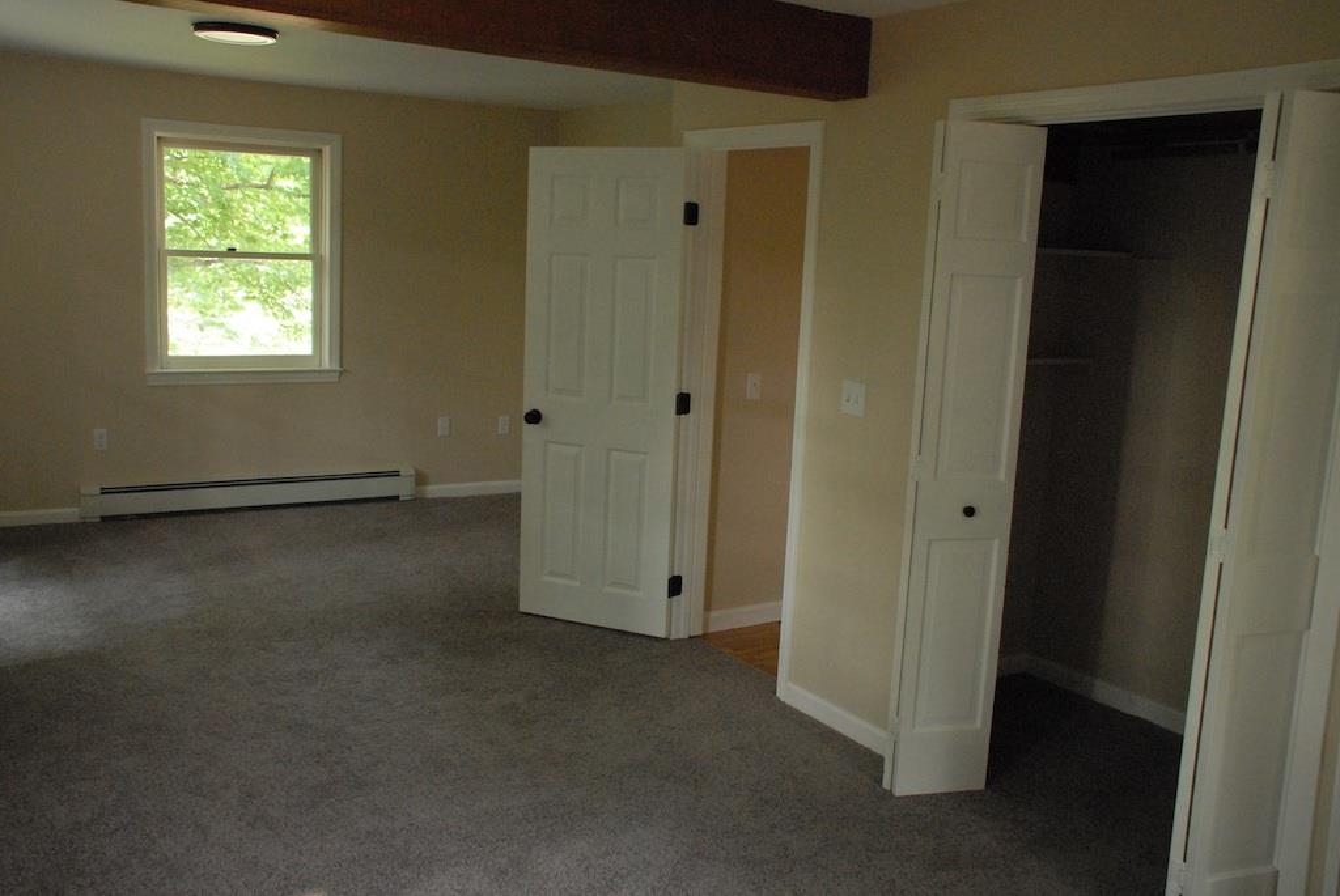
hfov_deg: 57.2
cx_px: 670
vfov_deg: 40.1
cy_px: 448
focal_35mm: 33
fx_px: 1230
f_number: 4.5
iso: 1600
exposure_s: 1/60
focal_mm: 22
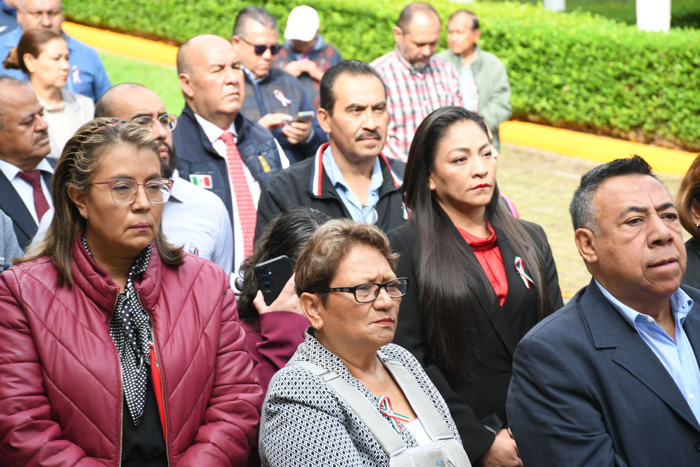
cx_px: 350
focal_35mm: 128
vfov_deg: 10.7
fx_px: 2489
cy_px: 233
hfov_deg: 16.0
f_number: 7.1
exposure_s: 1/125
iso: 250
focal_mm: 85
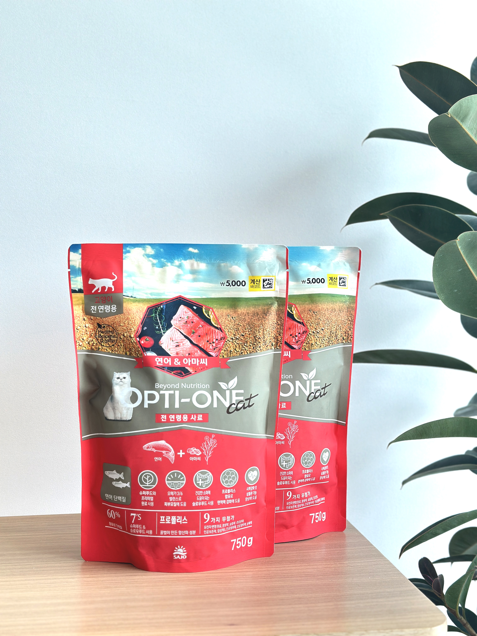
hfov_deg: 30.3
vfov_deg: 39.7
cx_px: 238
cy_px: 318
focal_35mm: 48
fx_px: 882
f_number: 1.78
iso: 80
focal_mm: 6.86
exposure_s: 1/158
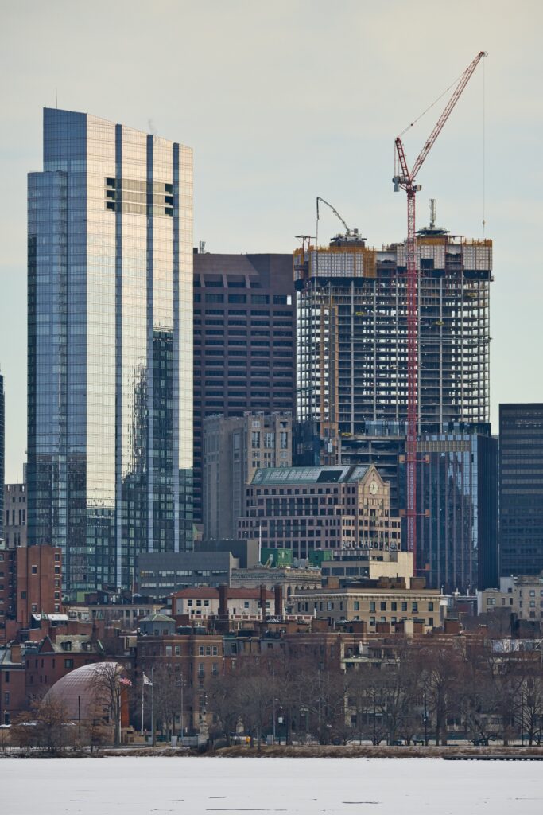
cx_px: 272
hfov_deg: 5.2
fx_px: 5993
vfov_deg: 7.8
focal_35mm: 265
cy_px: 408
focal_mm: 176.7
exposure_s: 1/850
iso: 160
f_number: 5.6
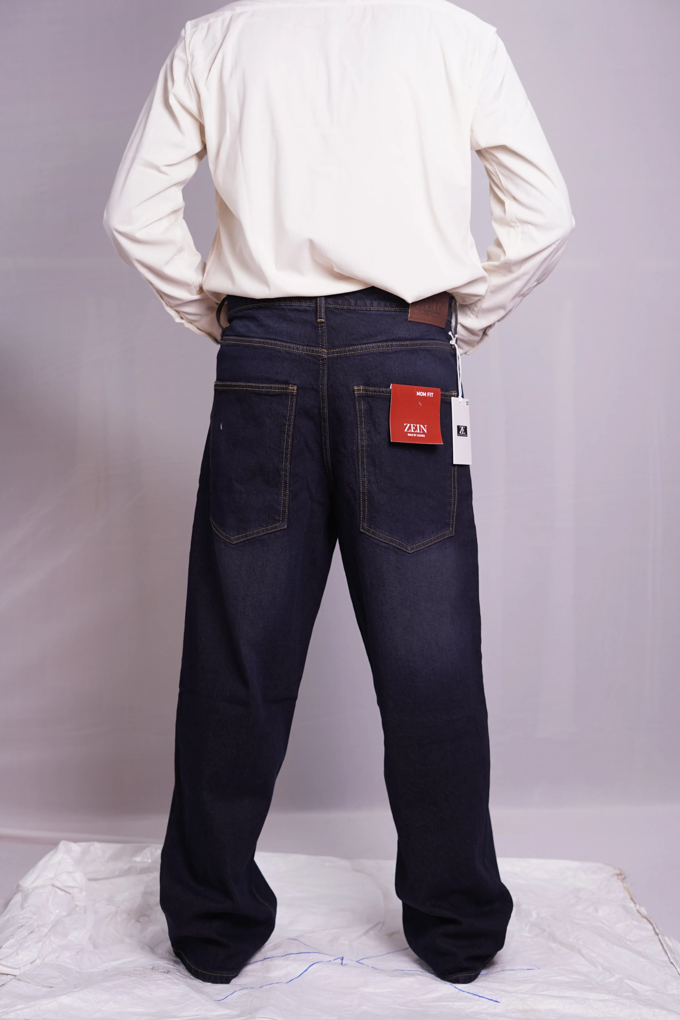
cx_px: 340
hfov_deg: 27.0
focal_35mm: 50
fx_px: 1417
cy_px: 510
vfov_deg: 39.6
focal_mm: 50
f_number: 3.5
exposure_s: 1/100
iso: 640
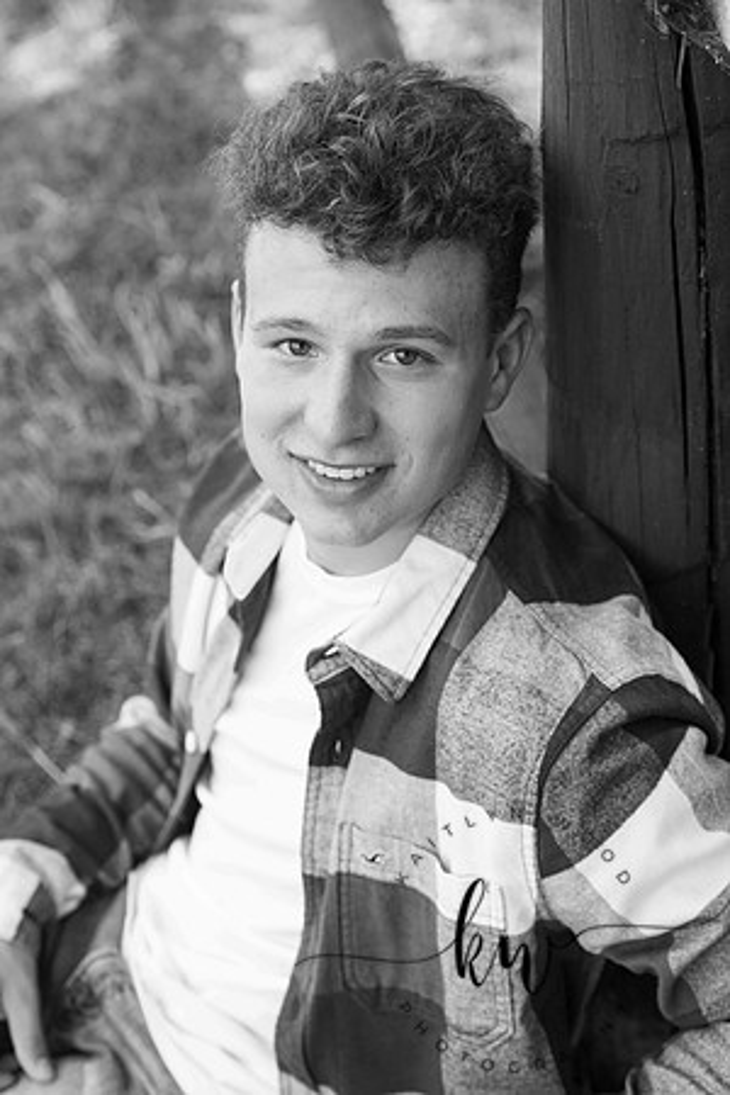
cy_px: 548
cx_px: 365
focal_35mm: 78
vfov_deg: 26.0
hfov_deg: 17.5
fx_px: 2372
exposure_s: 1/200
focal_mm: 78
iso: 400
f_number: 5
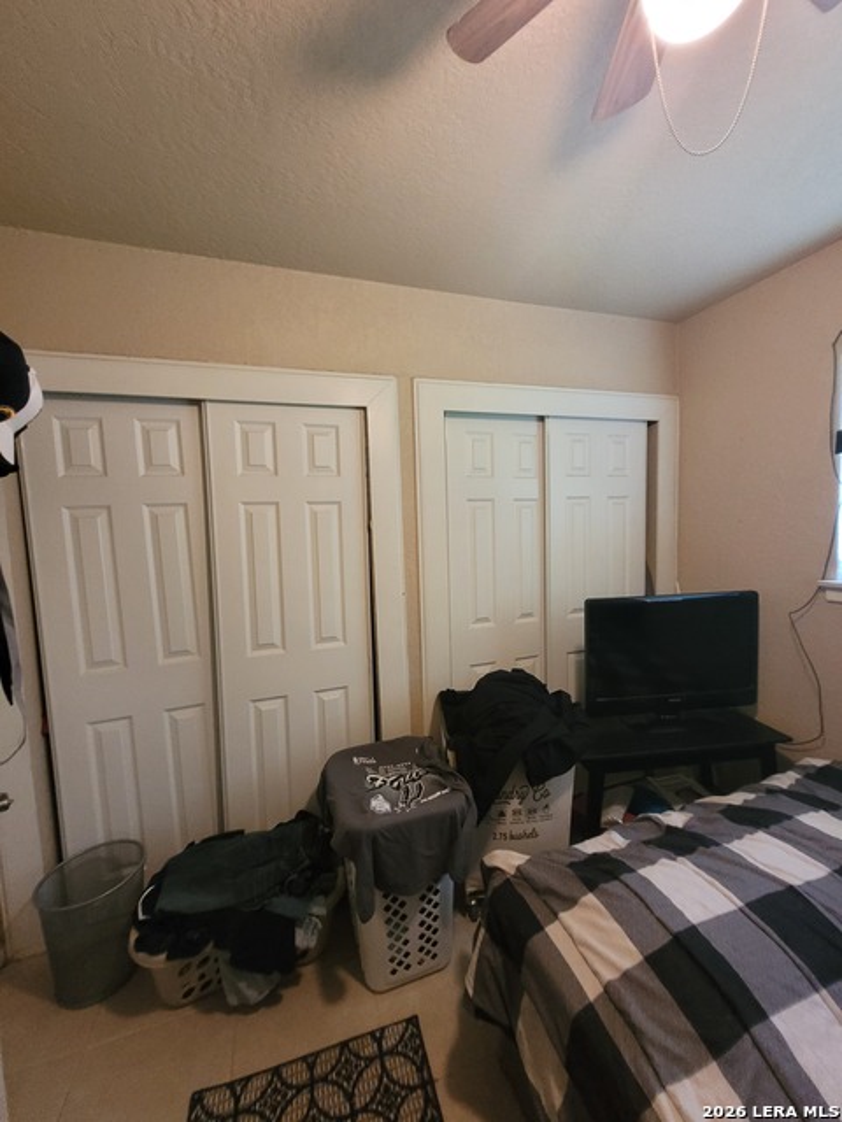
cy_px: 561
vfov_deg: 106.2
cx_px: 421
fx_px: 422
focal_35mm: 13
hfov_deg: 89.9
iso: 400
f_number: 2.2
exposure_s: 1/30
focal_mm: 1.74
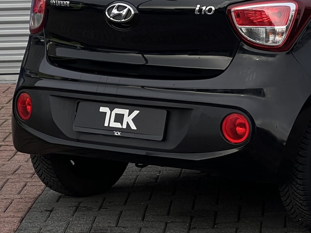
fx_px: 1869
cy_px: 30
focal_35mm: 208
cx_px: 325
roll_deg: +1.2
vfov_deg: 7.1
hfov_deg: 9.4
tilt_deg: -4.7
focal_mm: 9
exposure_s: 1/140
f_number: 2.8
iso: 32
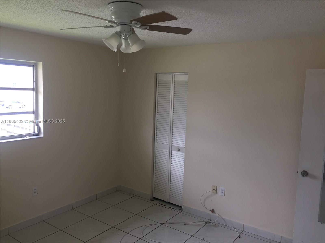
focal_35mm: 29
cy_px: 122
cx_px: 162
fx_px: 272
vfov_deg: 48.2
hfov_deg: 61.7
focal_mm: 4.15
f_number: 2.2
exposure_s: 1/120
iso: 40
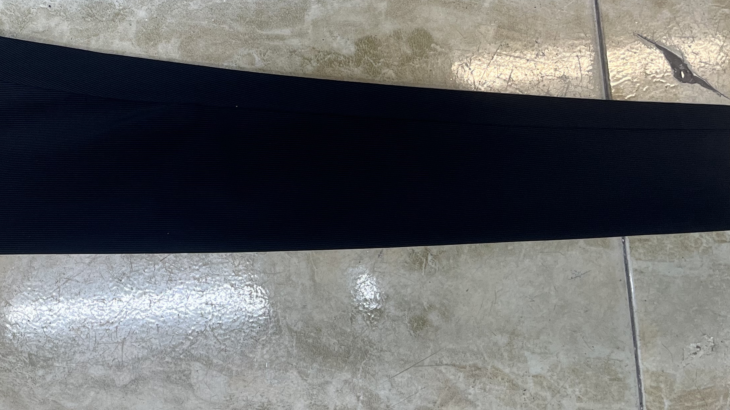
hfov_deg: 37.7
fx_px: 1006
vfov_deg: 22.4
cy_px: 31
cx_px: 99
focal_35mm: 52
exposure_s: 1/100
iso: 100
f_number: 1.6
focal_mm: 5.1
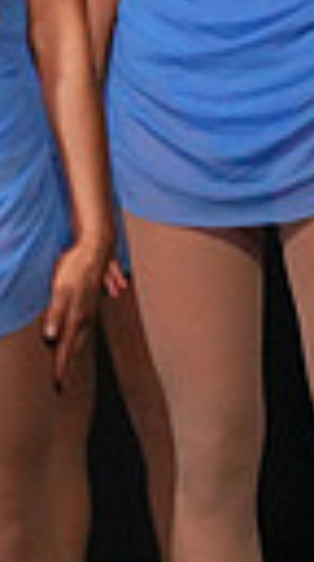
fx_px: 21084
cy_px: -46
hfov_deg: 0.9
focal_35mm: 1416
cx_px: -850
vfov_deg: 1.5
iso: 16000
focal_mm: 300
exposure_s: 1/1250
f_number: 3.5
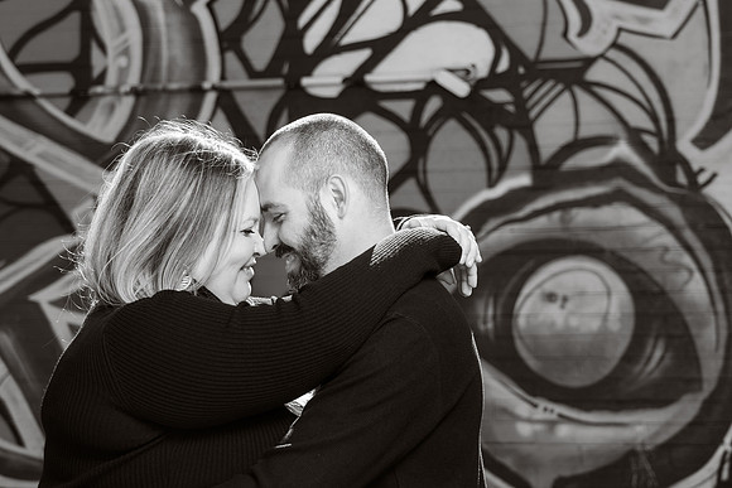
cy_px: 193
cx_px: 402
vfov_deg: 21.2
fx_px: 1301
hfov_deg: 31.4
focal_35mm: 64
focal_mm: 48
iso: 50
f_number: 4
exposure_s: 1/200
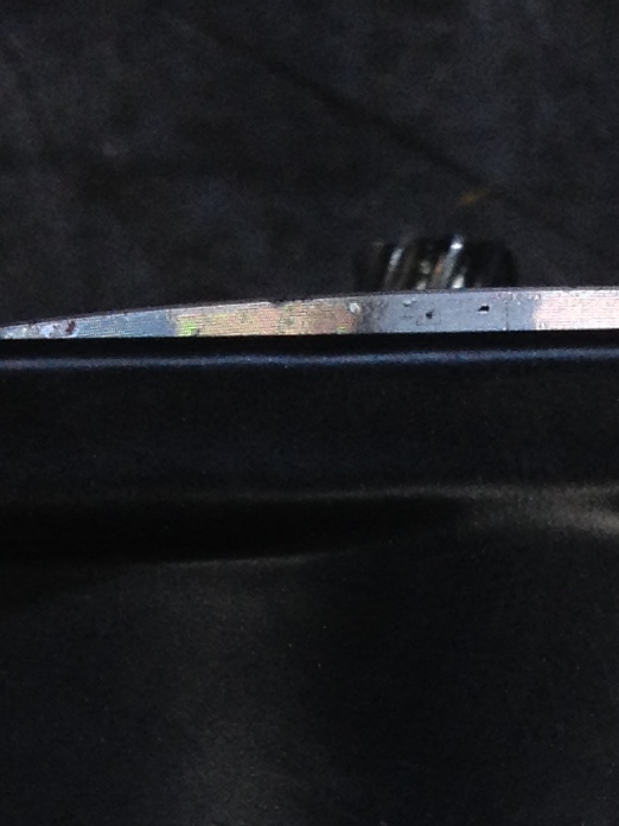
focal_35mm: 164
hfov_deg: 9.0
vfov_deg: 11.4
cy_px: 1332
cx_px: 551
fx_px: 3914
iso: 64
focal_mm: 4.28
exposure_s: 1/120
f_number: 2.4
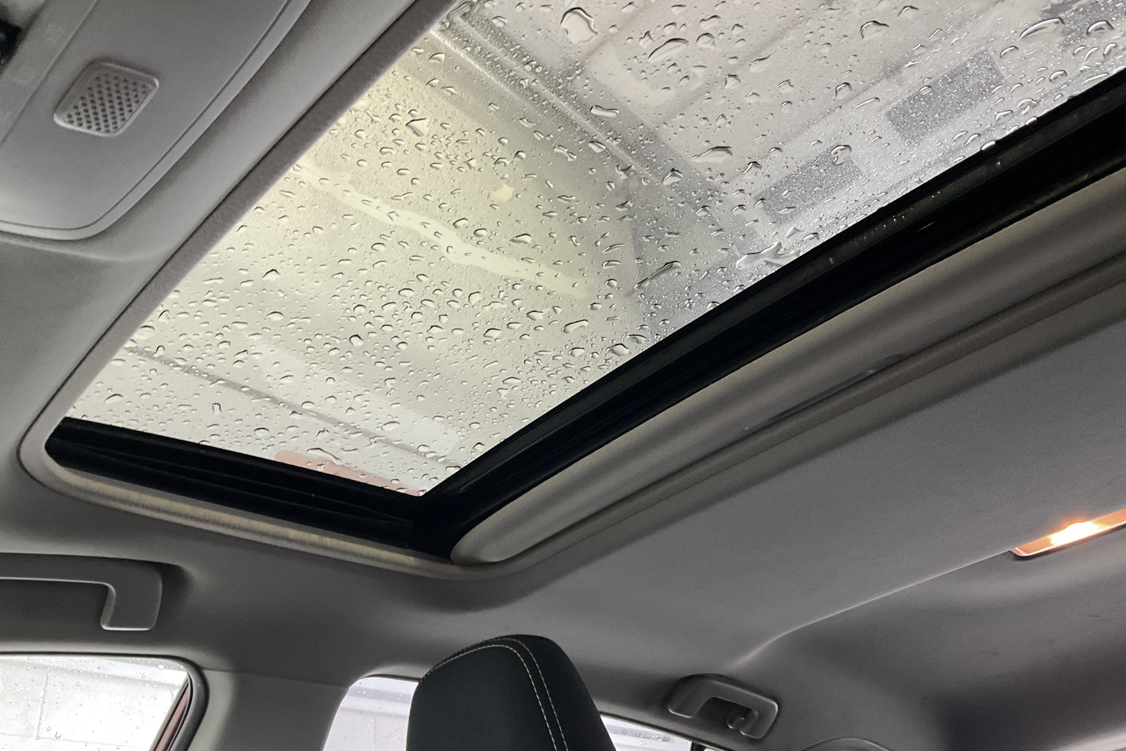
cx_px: 571
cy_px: 394
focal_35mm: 31
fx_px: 969
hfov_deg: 60.3
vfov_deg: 42.3
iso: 160
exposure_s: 1/60
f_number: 1.8
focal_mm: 3
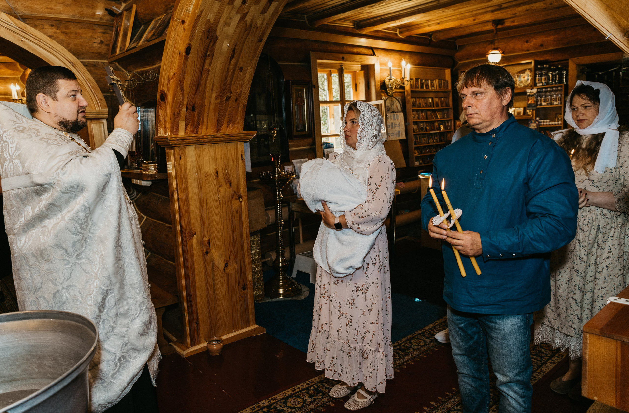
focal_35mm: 25
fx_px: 439
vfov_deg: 50.5
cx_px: 301
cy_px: 194
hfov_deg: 71.3
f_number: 4
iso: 250
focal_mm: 24
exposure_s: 1/160
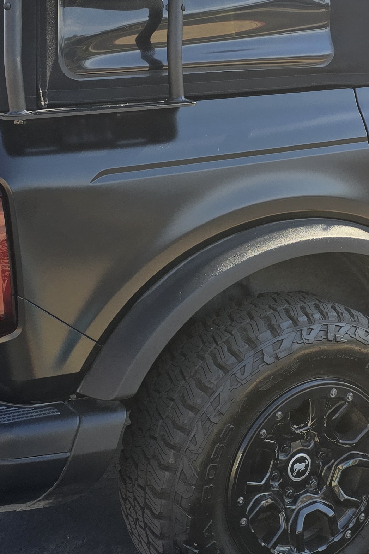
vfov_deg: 32.8
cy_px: 223
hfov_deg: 21.9
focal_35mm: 61
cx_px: 302
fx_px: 938
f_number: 1.7
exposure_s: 1/569
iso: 12
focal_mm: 6.3
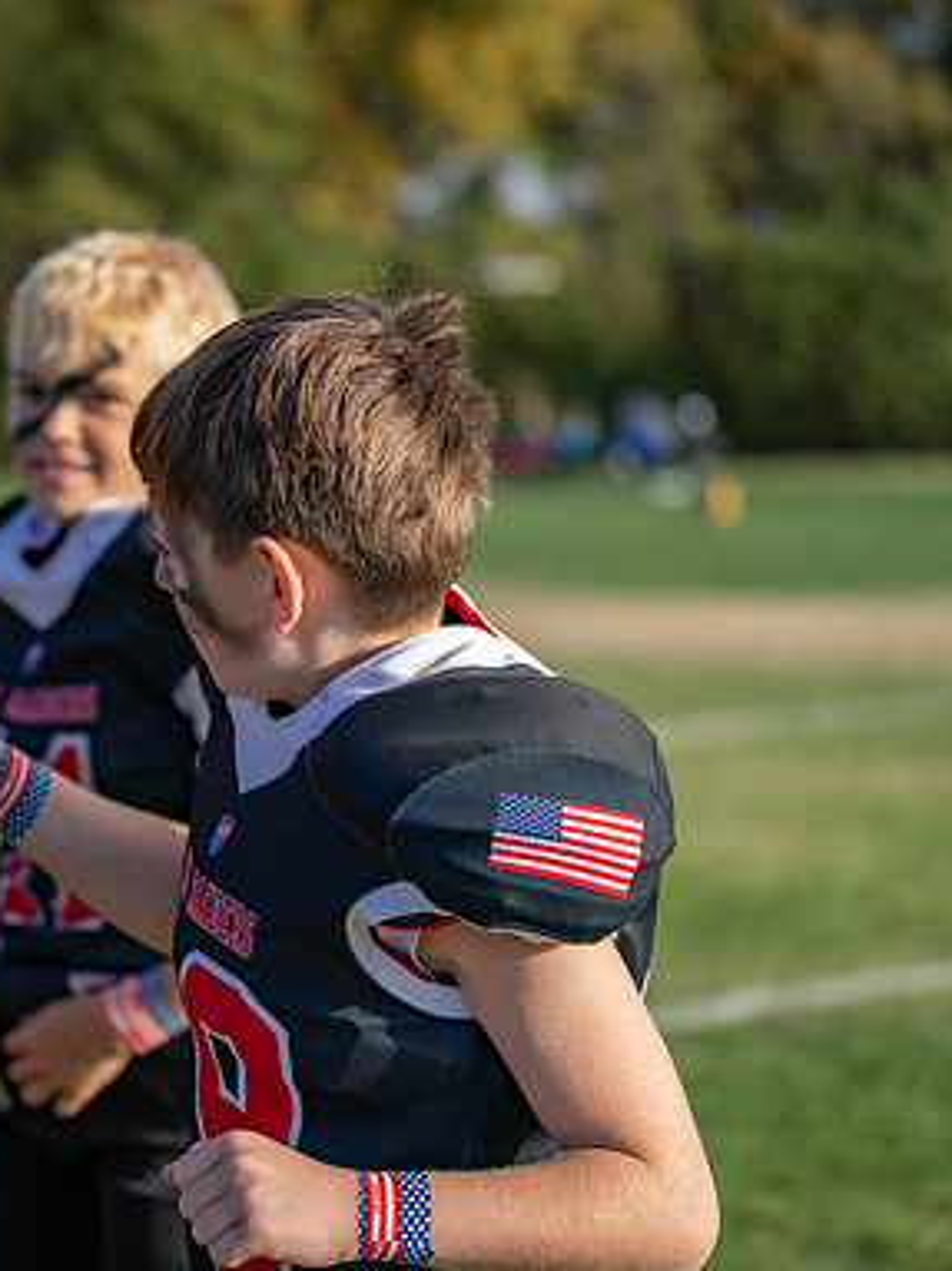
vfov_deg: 19.3
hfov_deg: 14.4
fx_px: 3742
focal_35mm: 102
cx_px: 123
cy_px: 639
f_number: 2.8
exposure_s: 1/800
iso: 100
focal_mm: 70
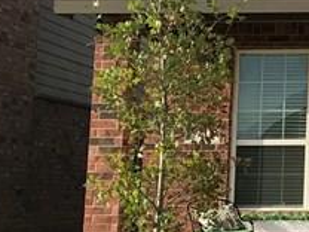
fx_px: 1232
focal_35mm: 138
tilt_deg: +10.4
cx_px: 548
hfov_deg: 13.0
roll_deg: +0.0
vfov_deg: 10.7
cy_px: 0
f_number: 1.8
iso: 20
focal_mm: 3.99
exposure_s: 1/1681
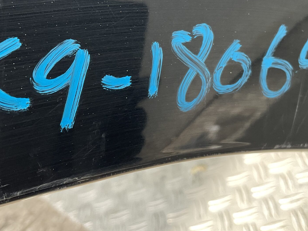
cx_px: 136
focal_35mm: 53
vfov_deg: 27.1
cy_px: 53
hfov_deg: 36.1
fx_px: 472
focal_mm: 3
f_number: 1.8
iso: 64
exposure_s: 1/120
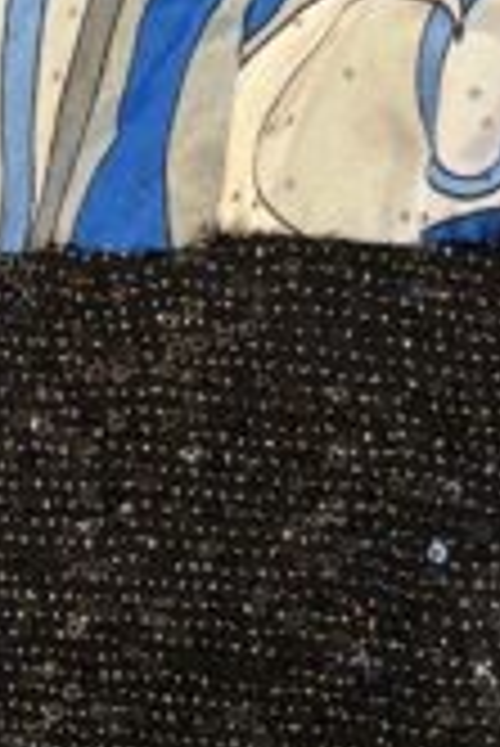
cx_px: -288
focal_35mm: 130
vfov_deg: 15.7
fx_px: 2702
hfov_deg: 10.2
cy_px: 238
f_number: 1.6
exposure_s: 1/40
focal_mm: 5.96
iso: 400
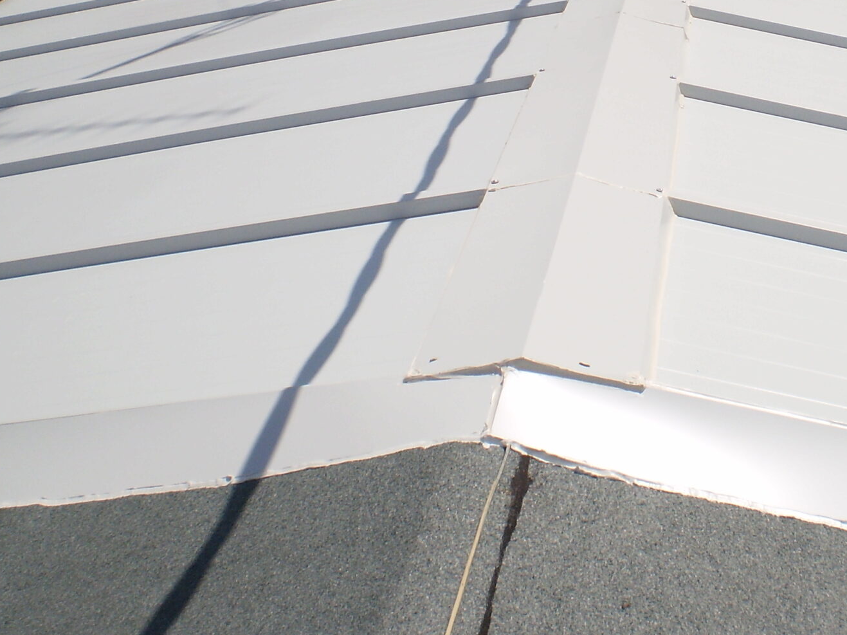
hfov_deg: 27.5
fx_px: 1712
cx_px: 618
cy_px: 37
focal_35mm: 70
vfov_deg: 20.5
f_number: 4.6
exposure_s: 1/2000
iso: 64
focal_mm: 6.3
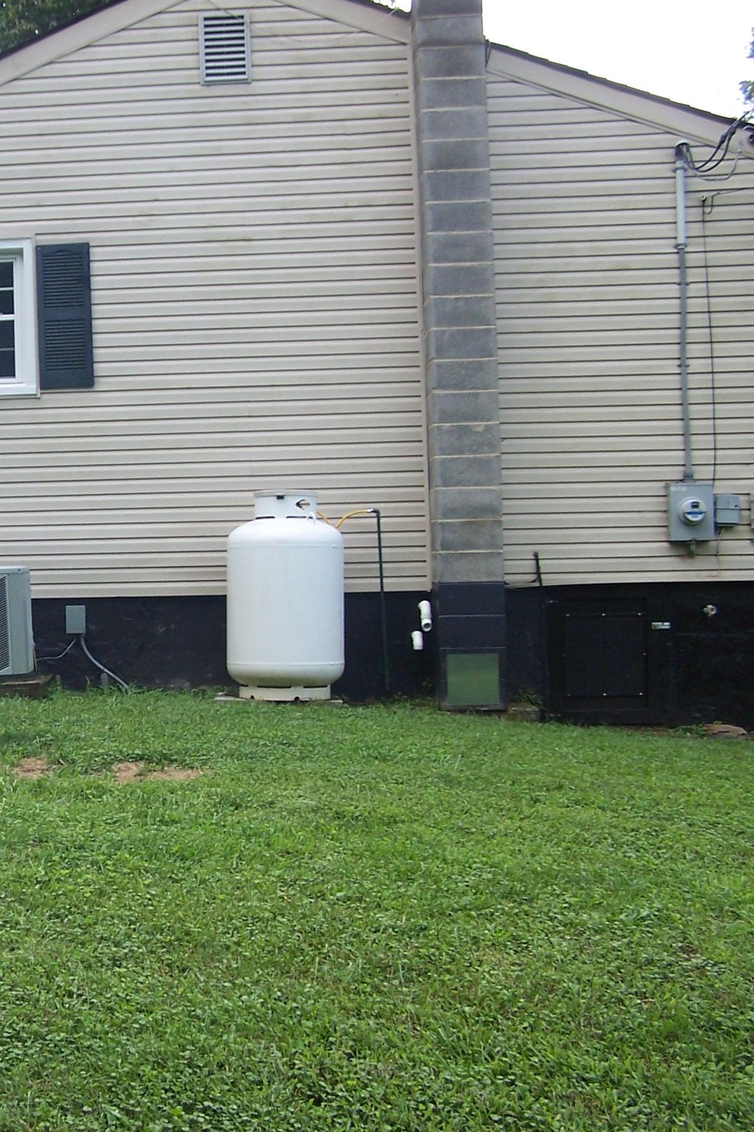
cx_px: 55
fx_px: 1665
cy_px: 565
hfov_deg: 24.7
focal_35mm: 53
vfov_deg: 37.5
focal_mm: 6.3
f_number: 2.8
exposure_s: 1/250
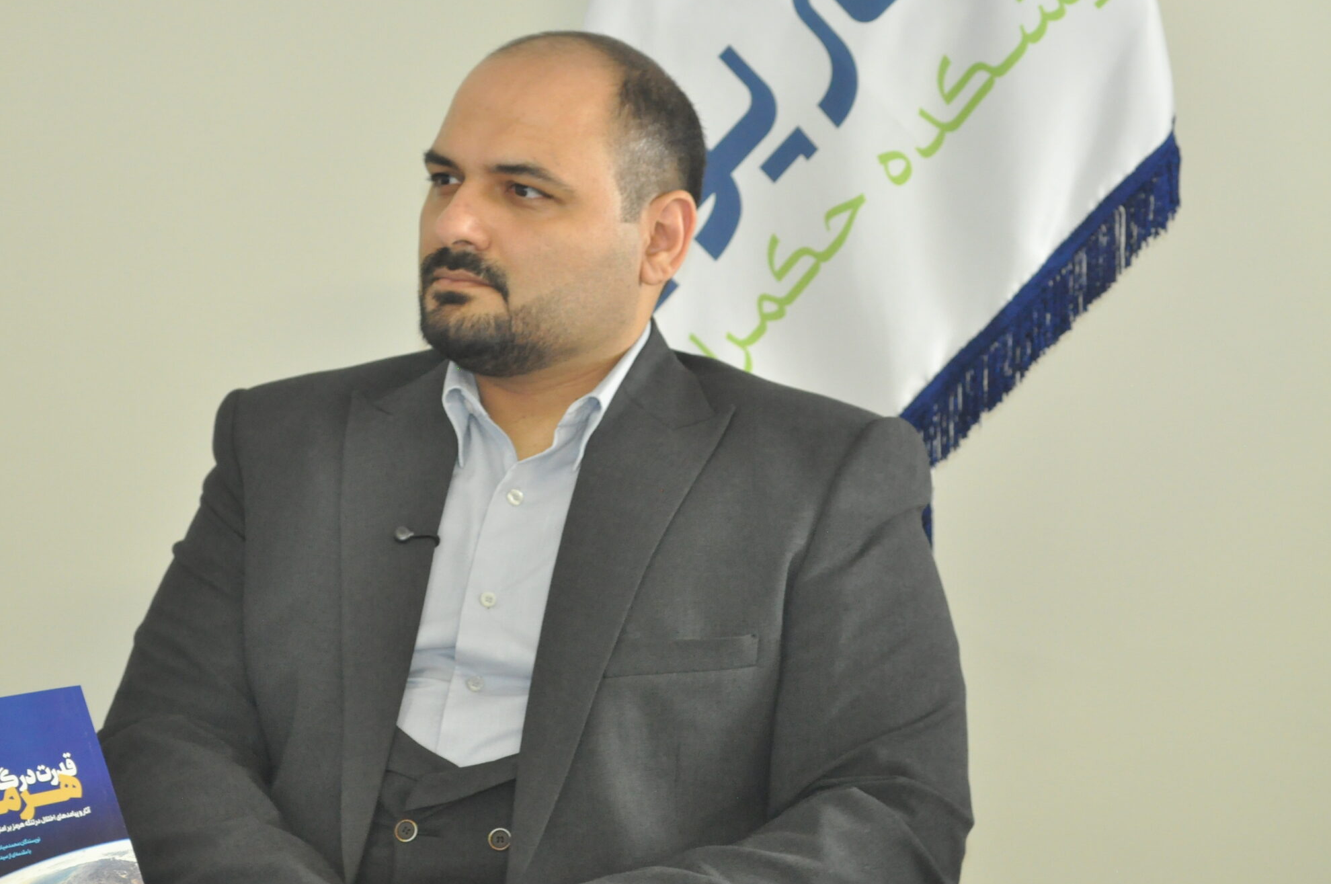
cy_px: 449
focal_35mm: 107
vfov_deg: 12.8
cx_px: 473
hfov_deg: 19.1
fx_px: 3938
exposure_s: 1/60
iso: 1250
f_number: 5.6
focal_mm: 55
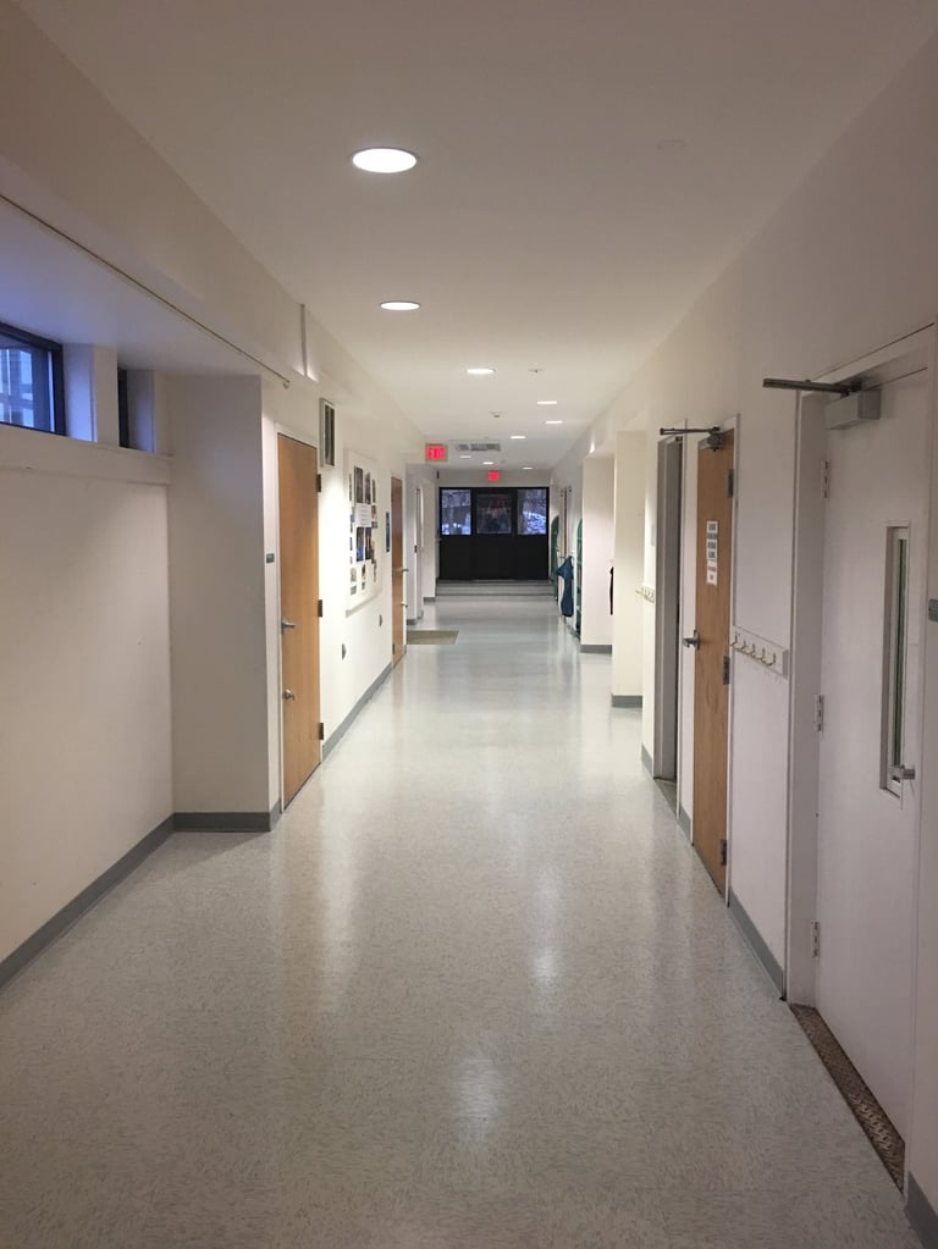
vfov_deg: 61.6
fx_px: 1047
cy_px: 624
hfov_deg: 48.3
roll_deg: -0.4
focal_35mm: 29
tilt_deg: -3.9
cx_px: 469
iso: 100
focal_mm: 4.15
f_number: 2.2
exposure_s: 1/15
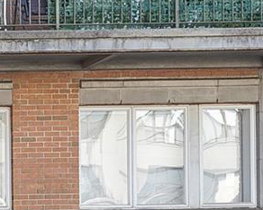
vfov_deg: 6.5
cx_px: -653
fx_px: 1791
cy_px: 431
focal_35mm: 230
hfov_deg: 7.1
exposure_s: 1/40
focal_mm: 35
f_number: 8
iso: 100
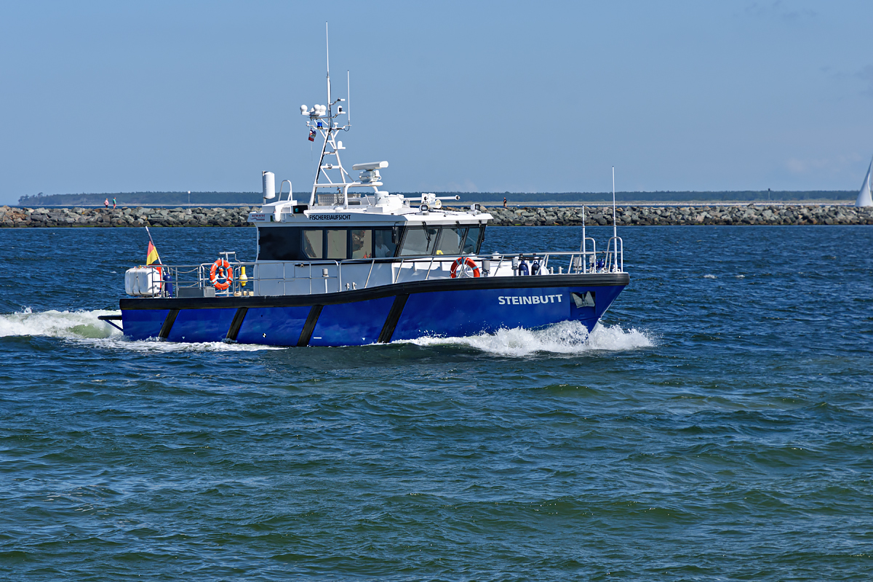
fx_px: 2910
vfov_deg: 11.4
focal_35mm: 120
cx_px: 436
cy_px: 291
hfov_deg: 17.1
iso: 200
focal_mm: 80
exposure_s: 1/1000
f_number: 8
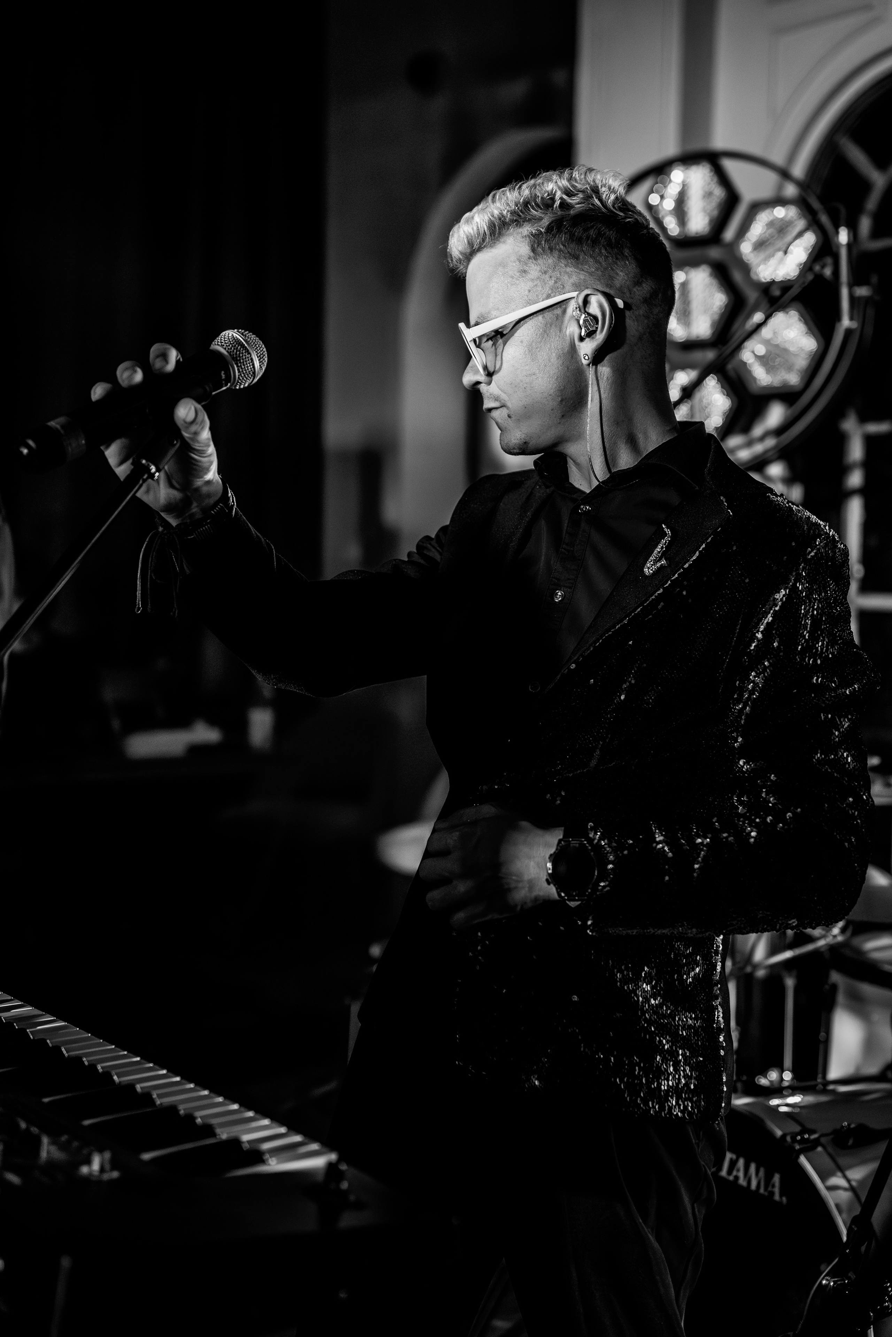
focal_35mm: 50
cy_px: 668
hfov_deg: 27.0
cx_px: 446
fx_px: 1858
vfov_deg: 39.6
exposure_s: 1/250
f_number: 2.5
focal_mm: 50
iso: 4000
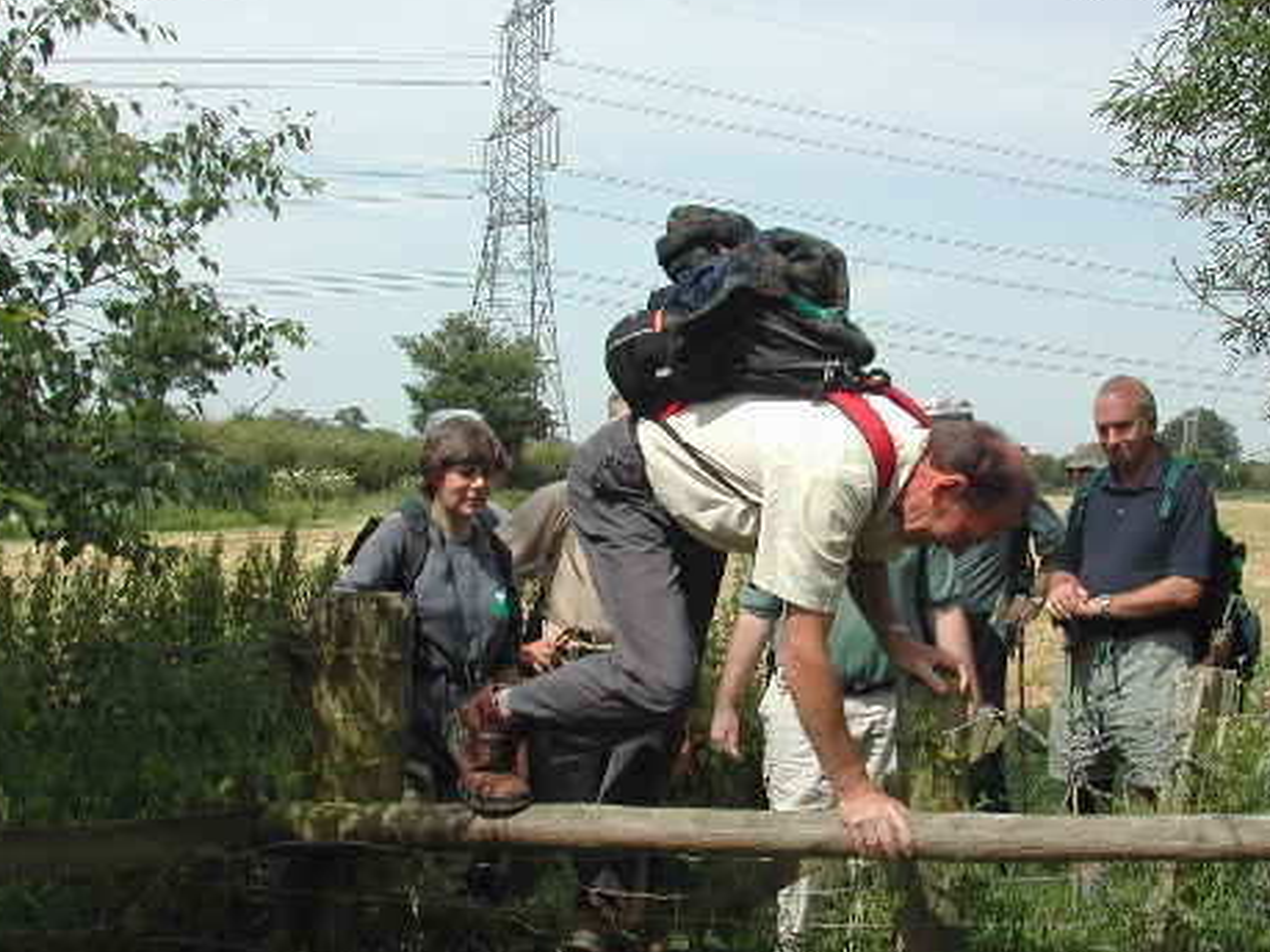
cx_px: 755
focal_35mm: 53
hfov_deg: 36.1
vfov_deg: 27.5
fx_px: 1944
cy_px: 509
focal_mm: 8
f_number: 7.6
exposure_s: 1/217
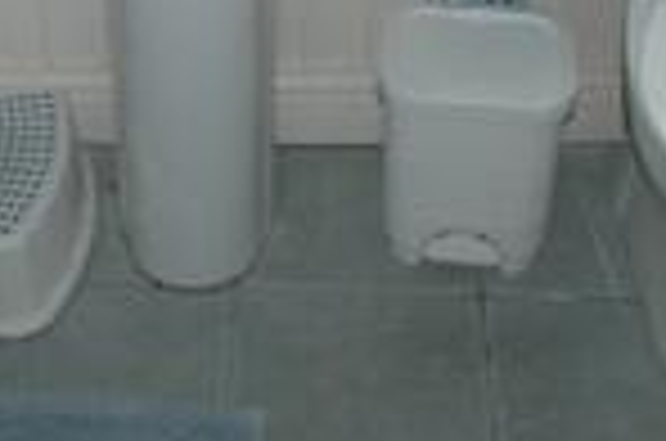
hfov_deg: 24.6
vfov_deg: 15.4
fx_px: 1514
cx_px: 198
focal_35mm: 82
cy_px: -212
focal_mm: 18
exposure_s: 1/60
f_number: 4
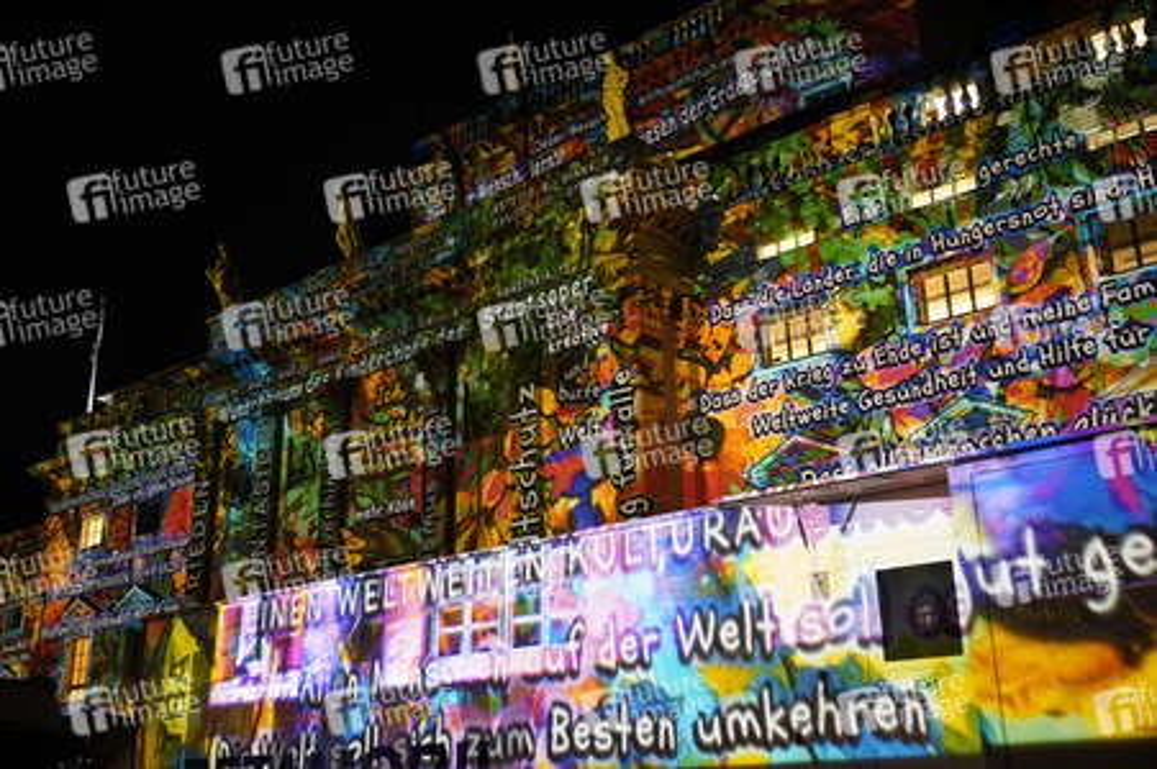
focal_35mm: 35
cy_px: 384
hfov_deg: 54.5
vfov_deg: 37.8
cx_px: 578
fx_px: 1124
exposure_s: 1/13
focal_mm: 35
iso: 1600
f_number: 3.5
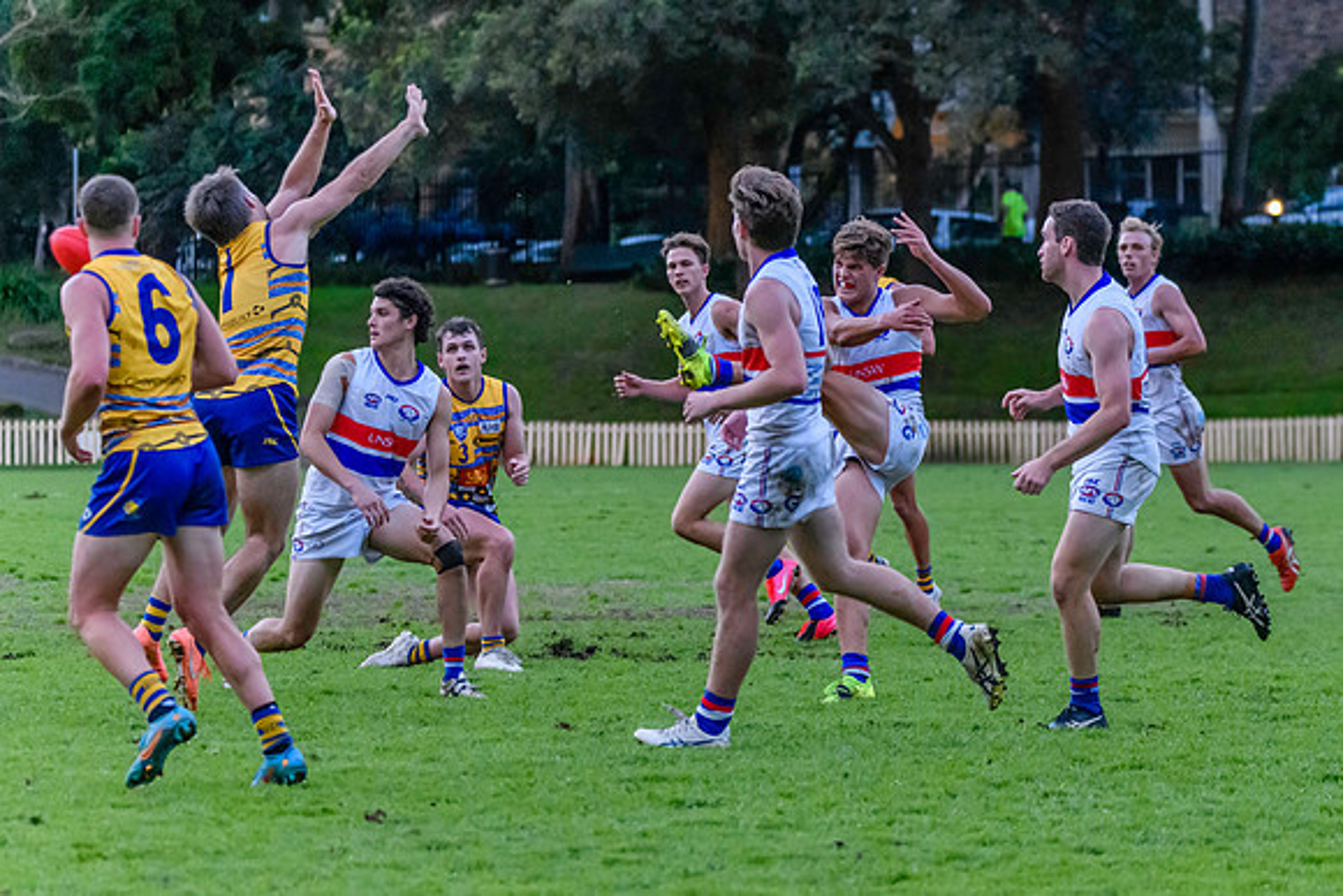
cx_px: 810
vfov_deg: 5.9
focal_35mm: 233
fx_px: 8693
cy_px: 507
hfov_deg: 8.8
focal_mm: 170
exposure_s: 1/1600
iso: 10000
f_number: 5
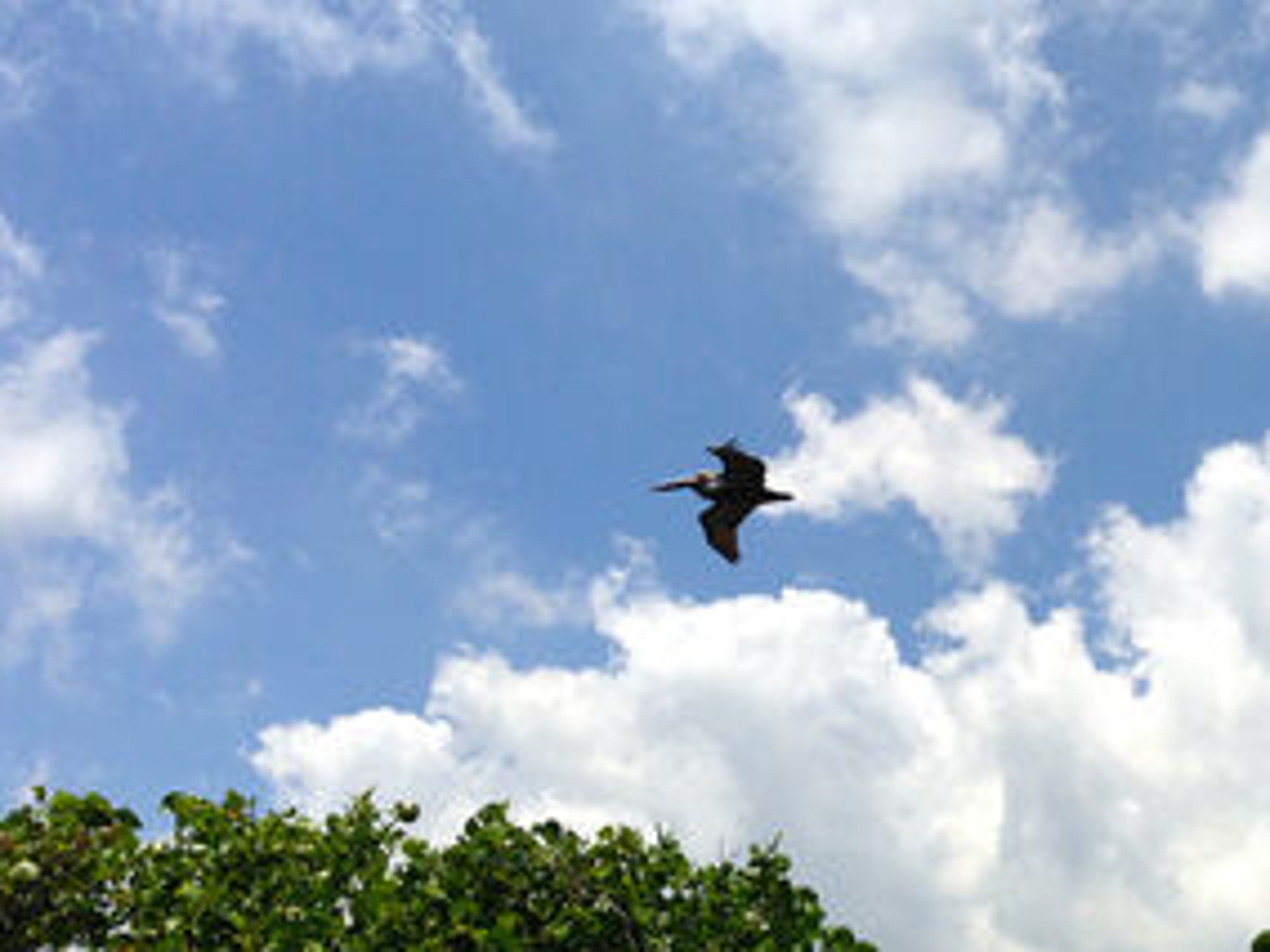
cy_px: 337
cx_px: 1069
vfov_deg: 25.1
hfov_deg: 32.1
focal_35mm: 58
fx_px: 2128
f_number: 2.4
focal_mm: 4.13
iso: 50
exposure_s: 1/4184
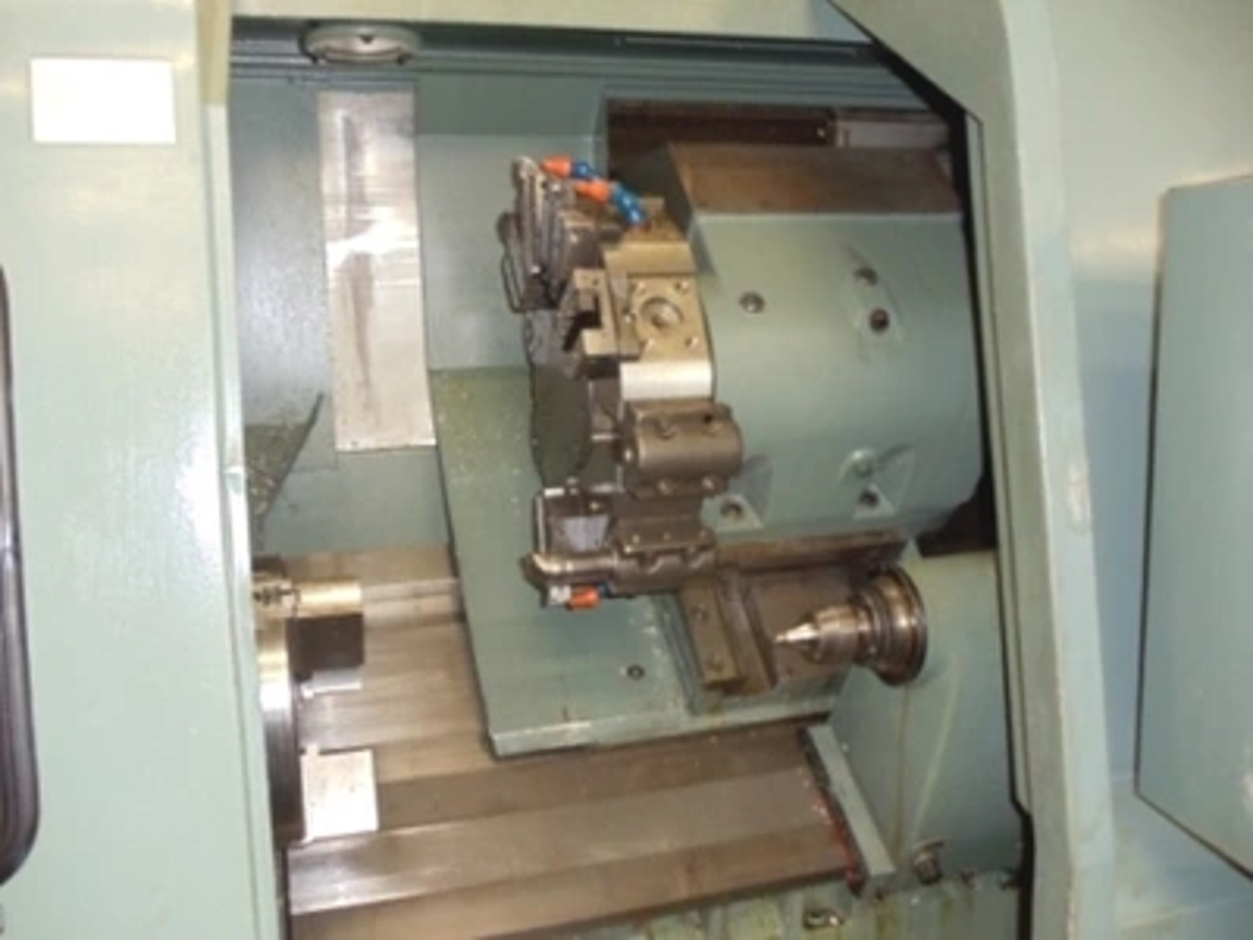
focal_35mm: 44
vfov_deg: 32.9
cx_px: 626
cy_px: 470
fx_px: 1593
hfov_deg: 42.9
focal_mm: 6
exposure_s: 1/8
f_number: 3.5
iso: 100
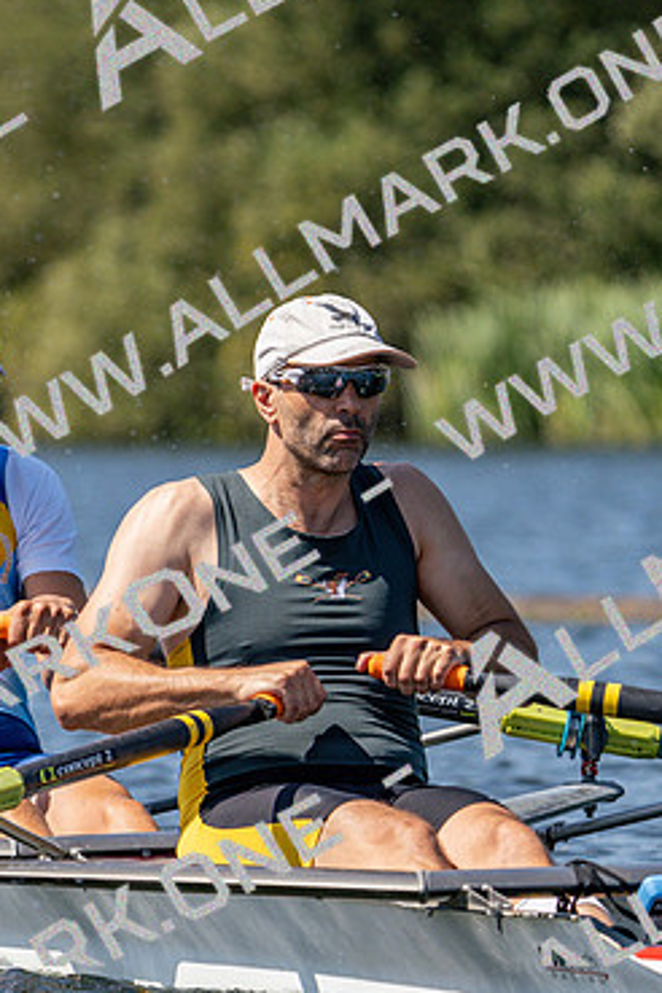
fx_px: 13129
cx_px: 240
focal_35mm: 476
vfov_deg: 4.3
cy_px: 505
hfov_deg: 2.9
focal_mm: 303
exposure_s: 1/2000
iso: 320
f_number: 6.3
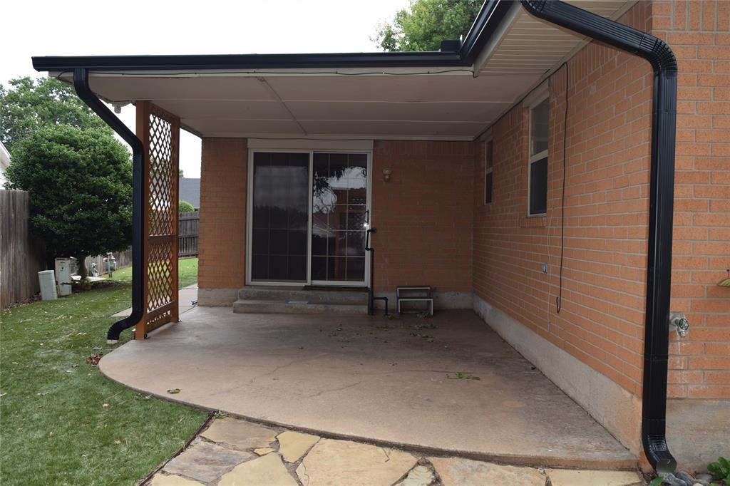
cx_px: 365
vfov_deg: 41.7
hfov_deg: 59.5
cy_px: 243
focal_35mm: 32
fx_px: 639
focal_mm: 21
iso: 100
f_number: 6.3
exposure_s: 1/160
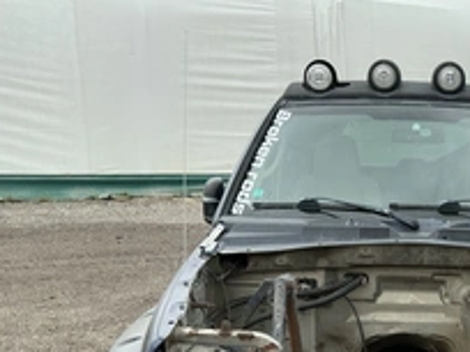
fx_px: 747
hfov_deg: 33.0
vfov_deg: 25.4
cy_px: 340
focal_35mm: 55
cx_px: 429
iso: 25
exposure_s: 1/504
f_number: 1.8
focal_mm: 3
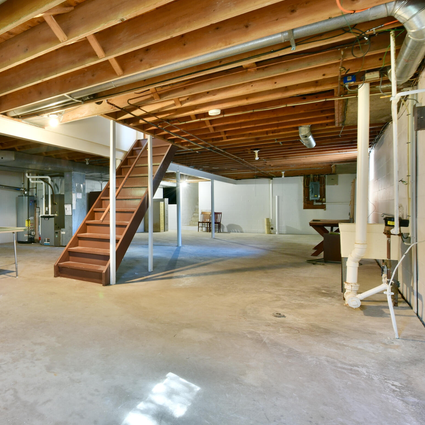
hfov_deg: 60.9
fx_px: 319
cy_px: 209
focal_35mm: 23
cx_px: 76
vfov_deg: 67.3
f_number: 11
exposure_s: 1
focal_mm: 14
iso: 800
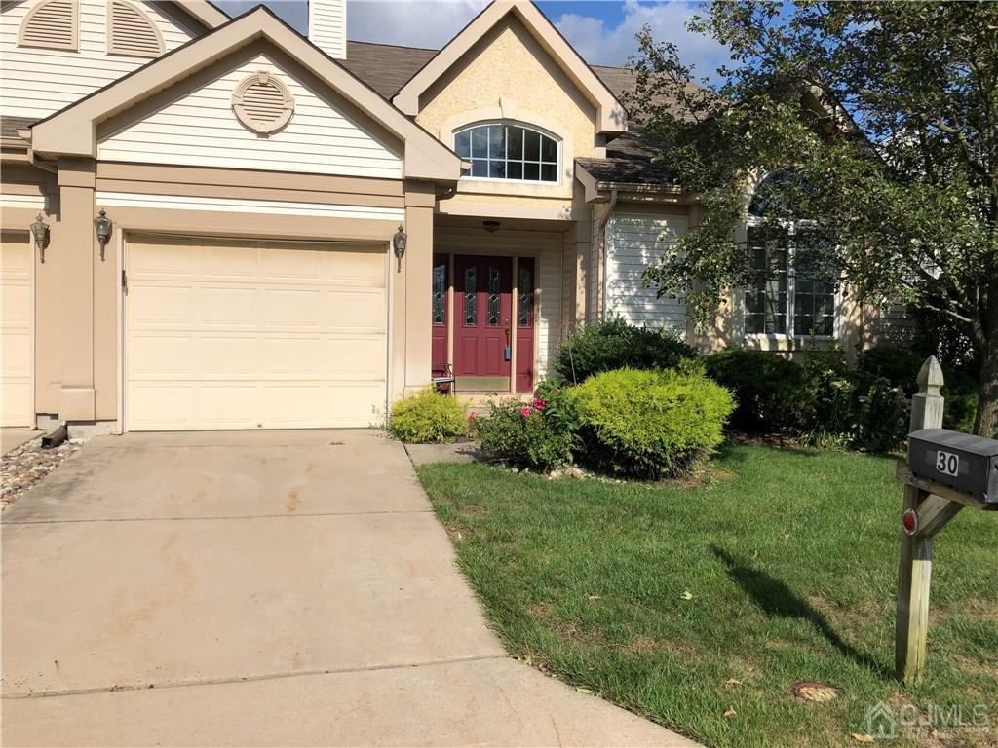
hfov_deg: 63.4
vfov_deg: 49.7
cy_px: 374
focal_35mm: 28
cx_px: 499
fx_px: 807
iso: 20
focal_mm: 3.99
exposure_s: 1/4049
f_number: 1.8
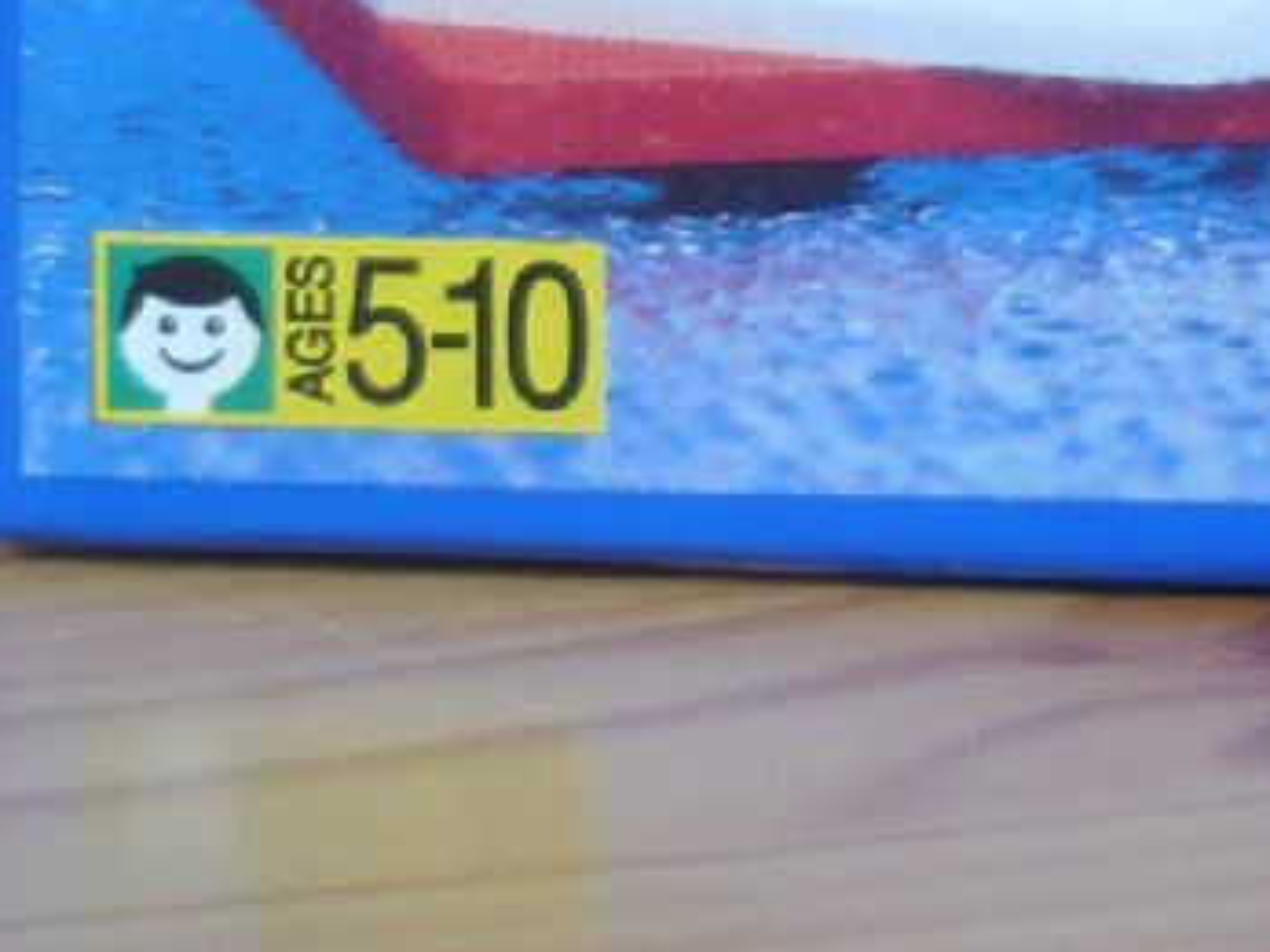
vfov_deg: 7.2
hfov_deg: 9.8
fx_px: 7298
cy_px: -930
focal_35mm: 199
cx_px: 1407
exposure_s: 1/30
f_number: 2.8
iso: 100
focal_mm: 5.8
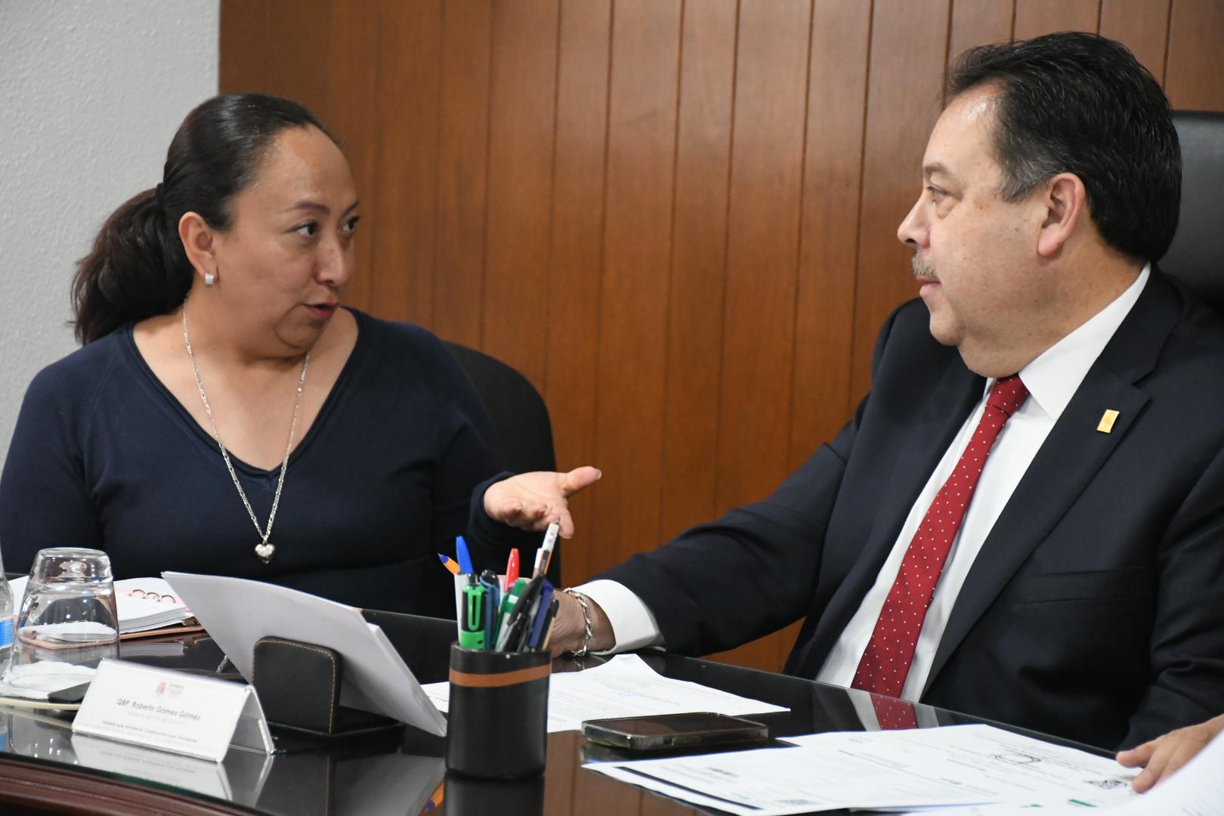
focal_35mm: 120
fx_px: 4080
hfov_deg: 17.1
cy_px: 408
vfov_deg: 11.4
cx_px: 612
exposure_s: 1/100
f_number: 5.6
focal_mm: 80
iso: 5000
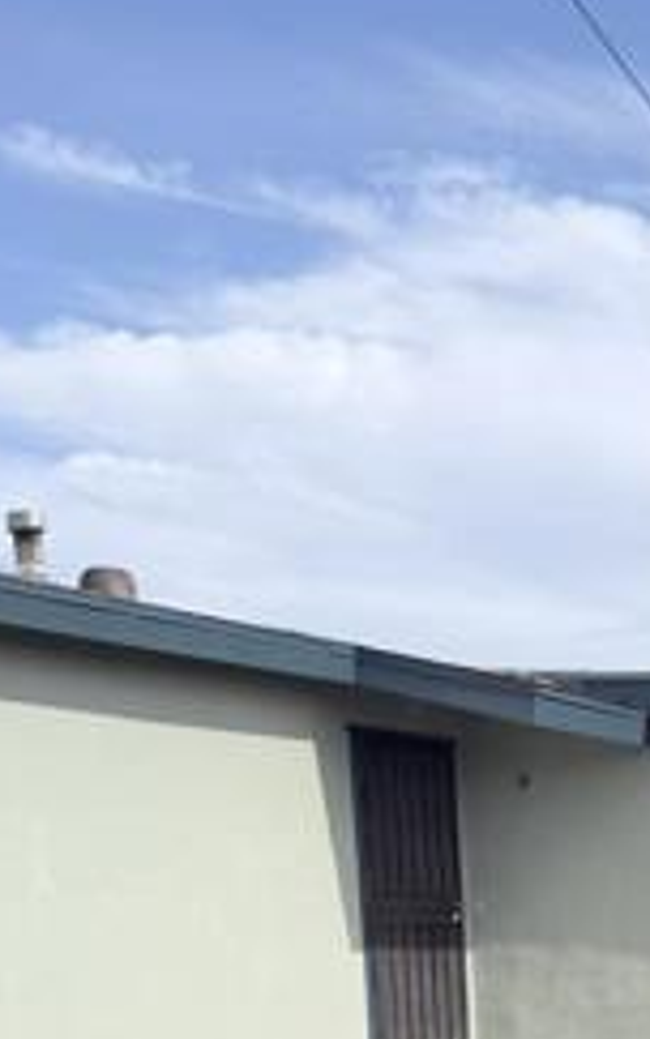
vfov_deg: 27.4
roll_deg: +0.8
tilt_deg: -8.5
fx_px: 1898
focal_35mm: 67
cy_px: 1210
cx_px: 842
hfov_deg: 18.1
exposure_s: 1/5714
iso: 80
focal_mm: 6.76
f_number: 1.78
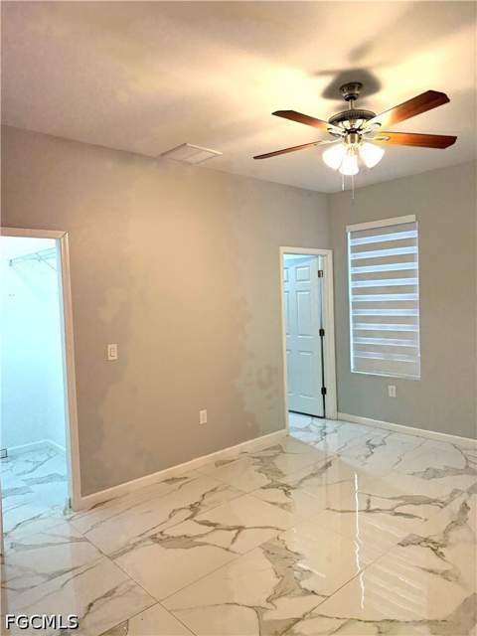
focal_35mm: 24
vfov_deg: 71.6
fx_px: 441
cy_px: 318
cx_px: 238
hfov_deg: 56.8
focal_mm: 6.76
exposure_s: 1/120
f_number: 1.78
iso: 200
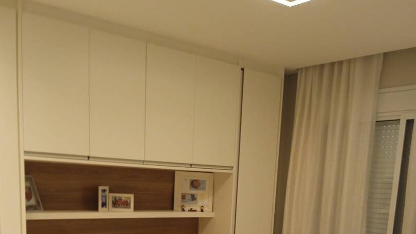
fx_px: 452
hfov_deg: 49.4
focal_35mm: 41
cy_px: 266
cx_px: 208
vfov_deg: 26.4
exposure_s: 1/24
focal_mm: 3.43
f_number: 2.2
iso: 357
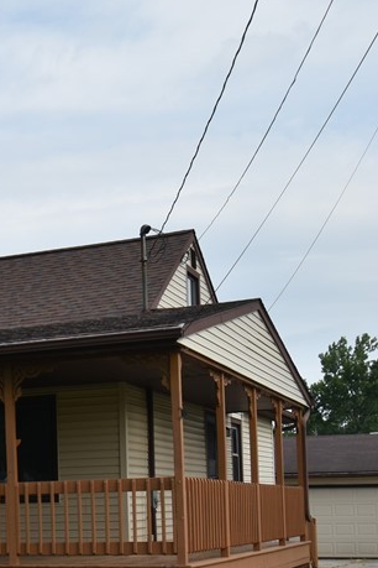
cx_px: -117
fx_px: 1118
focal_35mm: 71
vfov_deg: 28.0
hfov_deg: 17.9
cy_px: 433
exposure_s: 1/250
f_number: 8
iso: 125
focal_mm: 20
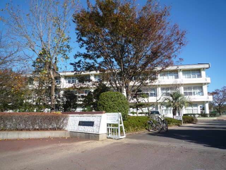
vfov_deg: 54.9
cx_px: 113
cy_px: 85
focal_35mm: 25
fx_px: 163
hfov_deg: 69.4
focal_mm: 4.4
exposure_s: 1/640
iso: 100
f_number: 4
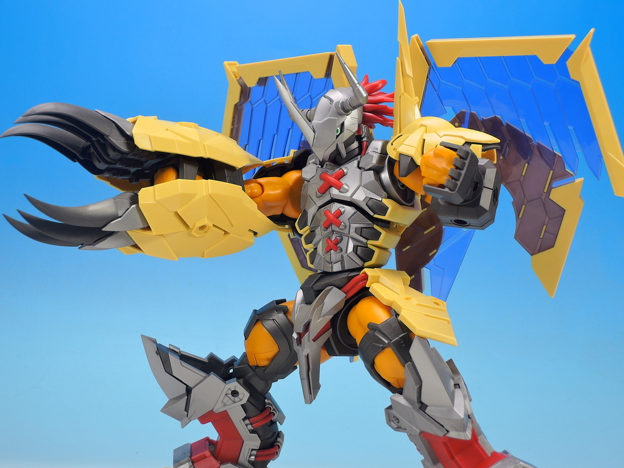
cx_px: 312
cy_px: 234
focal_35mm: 75
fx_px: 1352
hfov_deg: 26.0
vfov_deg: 19.6
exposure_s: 1/2.5
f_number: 5.2
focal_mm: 16
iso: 80
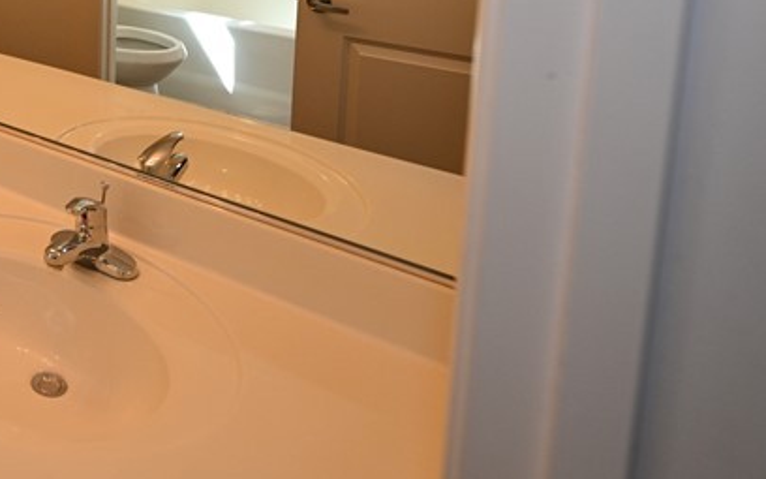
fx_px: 793
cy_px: -83
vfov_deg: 29.3
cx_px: -60
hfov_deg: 41.8
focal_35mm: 38
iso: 450
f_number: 4
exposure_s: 1/60
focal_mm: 14
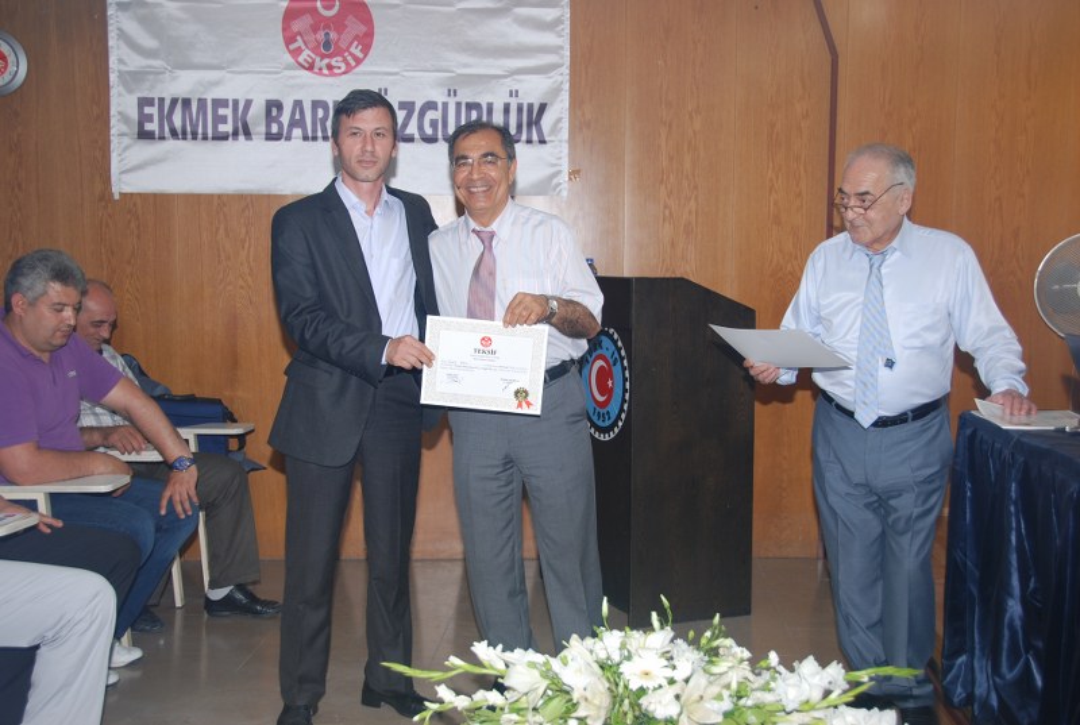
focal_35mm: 44
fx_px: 1308
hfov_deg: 44.9
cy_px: 362
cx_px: 540
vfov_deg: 31.0
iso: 200
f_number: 4.2
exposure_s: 1/60
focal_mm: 29
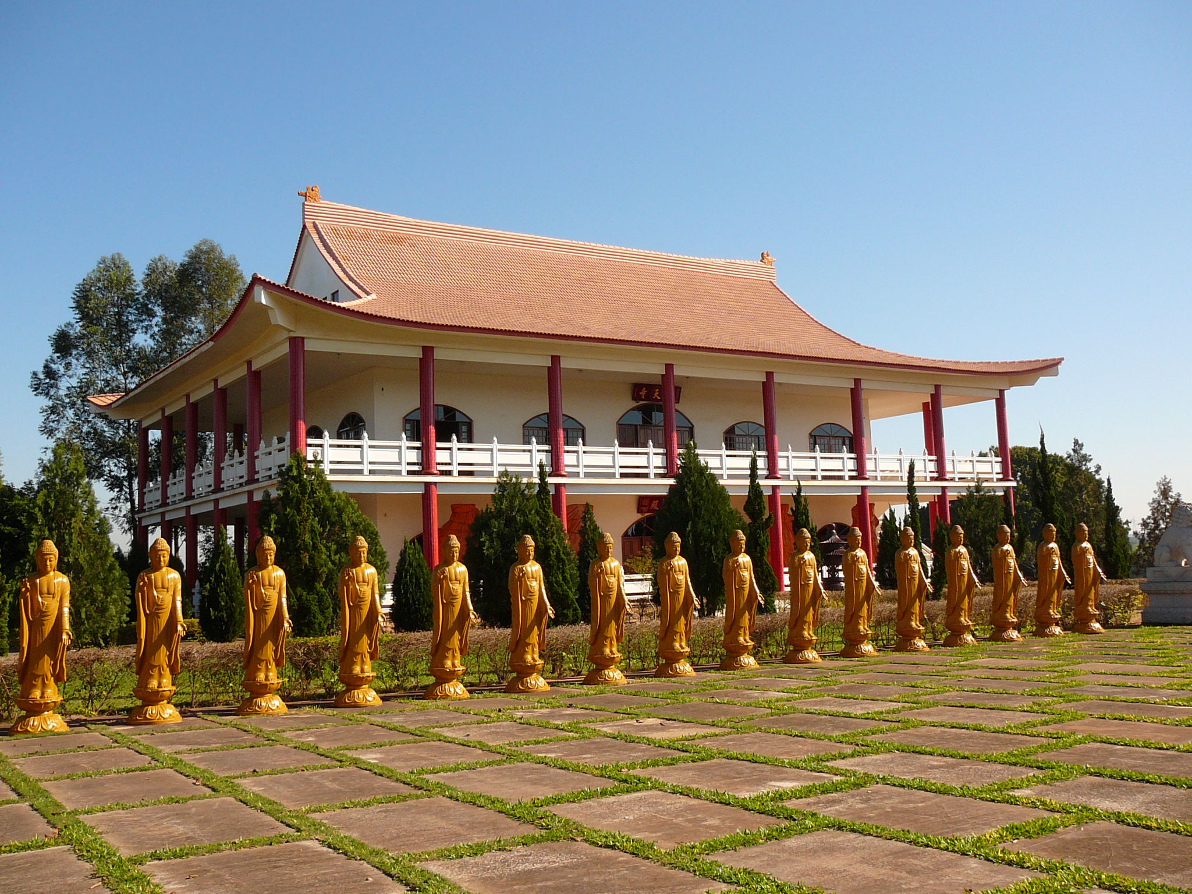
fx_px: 1205
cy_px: 447
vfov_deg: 40.7
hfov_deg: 52.6
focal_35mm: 35
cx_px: 596
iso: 80
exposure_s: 1/400
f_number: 5
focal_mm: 5.2
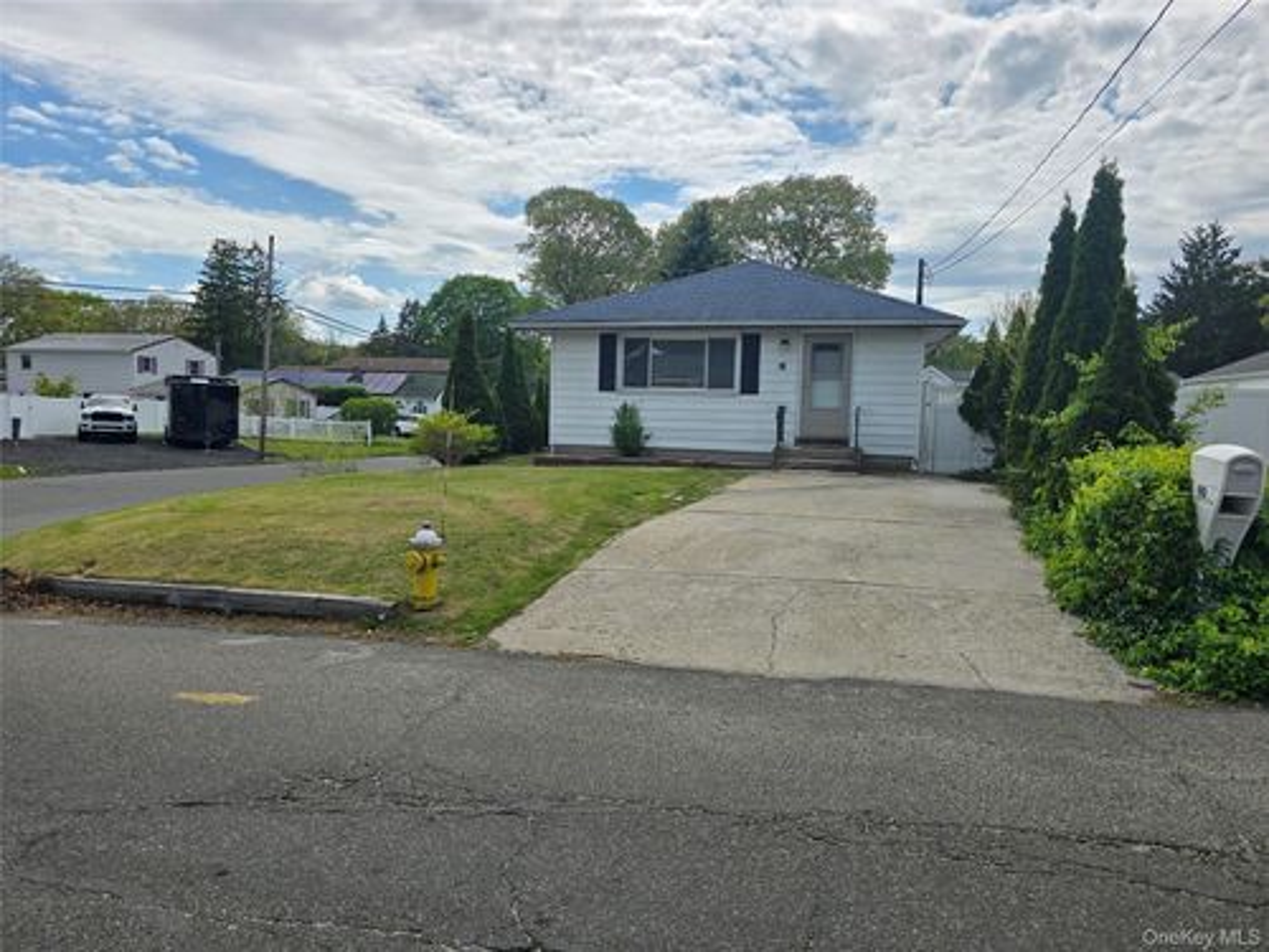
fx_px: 843
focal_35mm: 23
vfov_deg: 58.9
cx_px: 634
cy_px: 476
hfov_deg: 73.9
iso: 12
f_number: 1.7
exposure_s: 1/1584
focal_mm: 6.3
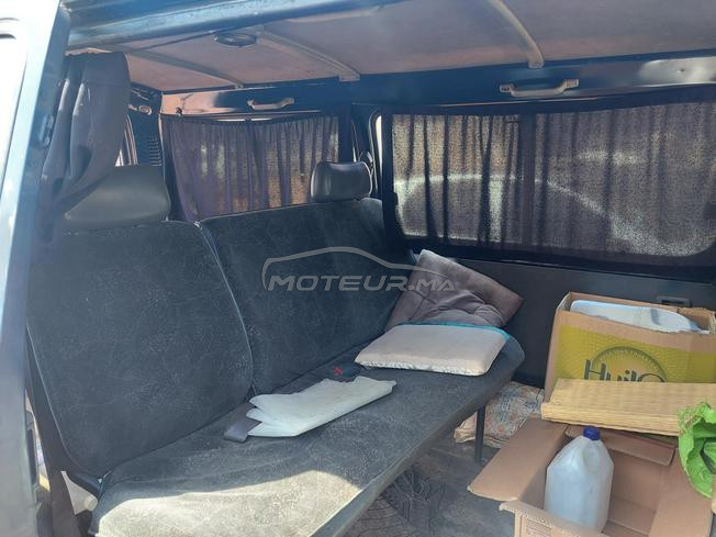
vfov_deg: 56.8
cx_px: 358
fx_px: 496
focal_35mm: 24
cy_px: 268
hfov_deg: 71.6
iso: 64
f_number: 1.8
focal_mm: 5.23
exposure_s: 1/50
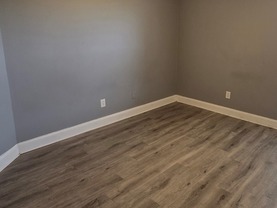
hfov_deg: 66.6
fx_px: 208
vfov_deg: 52.7
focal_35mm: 26
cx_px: 167
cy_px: 83
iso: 250
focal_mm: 2.2
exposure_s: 1/120
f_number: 1.9
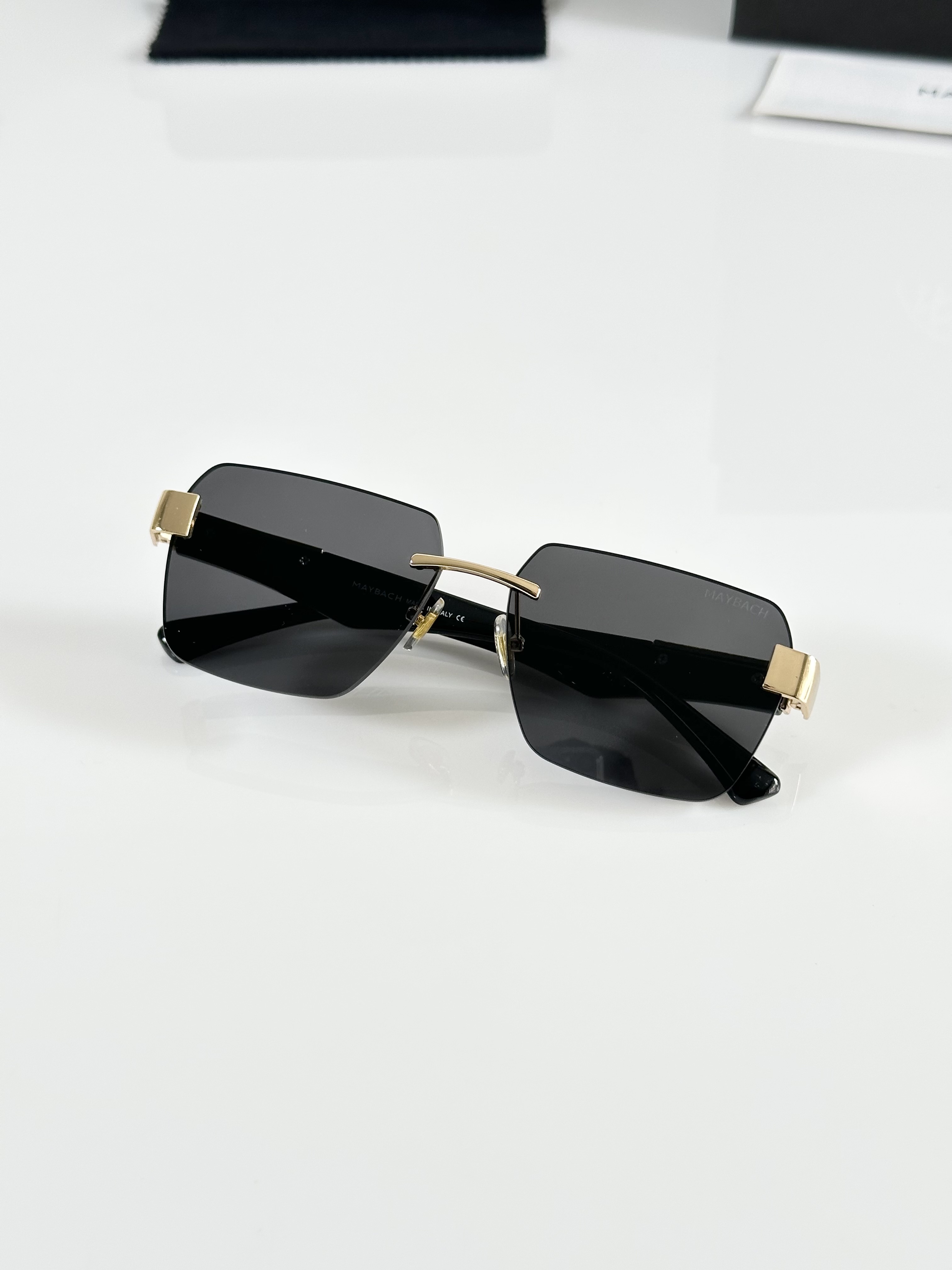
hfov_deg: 30.3
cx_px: 476
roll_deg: +1.6
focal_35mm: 48
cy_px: 635
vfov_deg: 39.7
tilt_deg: -41.0
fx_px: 1760
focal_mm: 6.86
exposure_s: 1/121
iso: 80
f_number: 1.78
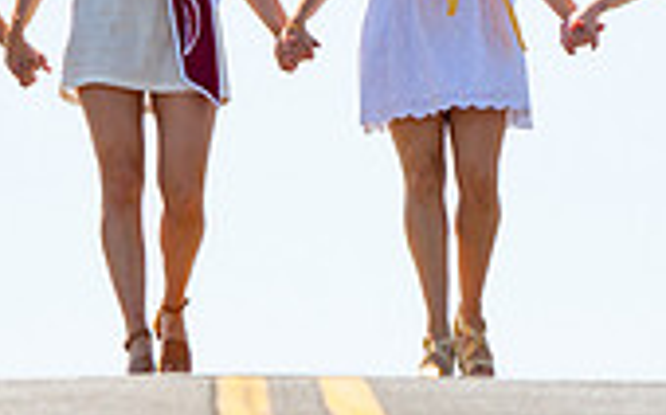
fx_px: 16198
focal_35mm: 893
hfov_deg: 2.4
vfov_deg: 1.5
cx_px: 453
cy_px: 30
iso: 100
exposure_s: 1/1600
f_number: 2.8
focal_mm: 145
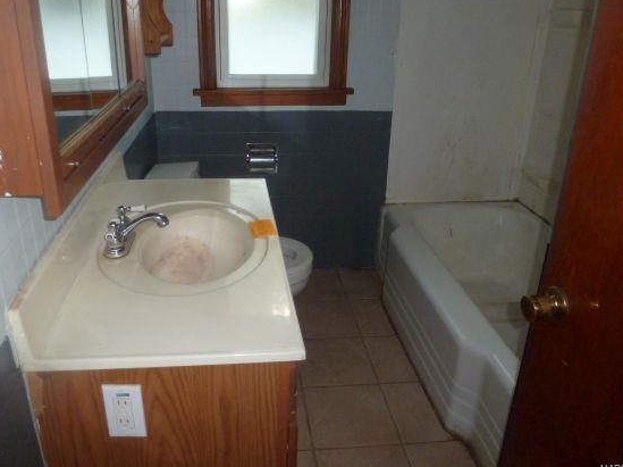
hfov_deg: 63.2
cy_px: 203
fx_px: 504
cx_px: 271
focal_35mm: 28
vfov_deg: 49.6
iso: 320
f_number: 3.3
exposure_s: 1/60
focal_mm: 4.3
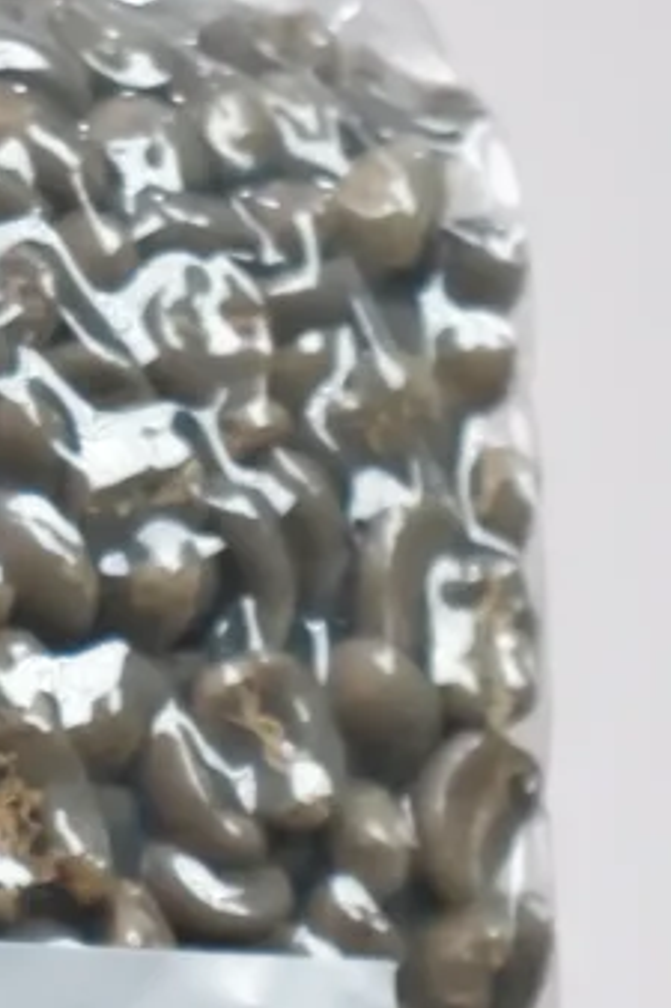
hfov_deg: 5.1
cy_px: 1390
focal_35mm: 265
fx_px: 7416
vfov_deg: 7.7
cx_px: -443
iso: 200
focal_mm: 23
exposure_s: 1/125
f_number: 3.2
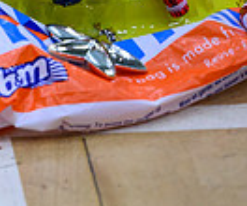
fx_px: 5320
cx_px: -474
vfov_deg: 2.2
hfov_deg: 2.6
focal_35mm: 716
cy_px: -115
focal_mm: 130
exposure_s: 1/200
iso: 1000
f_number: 2.8
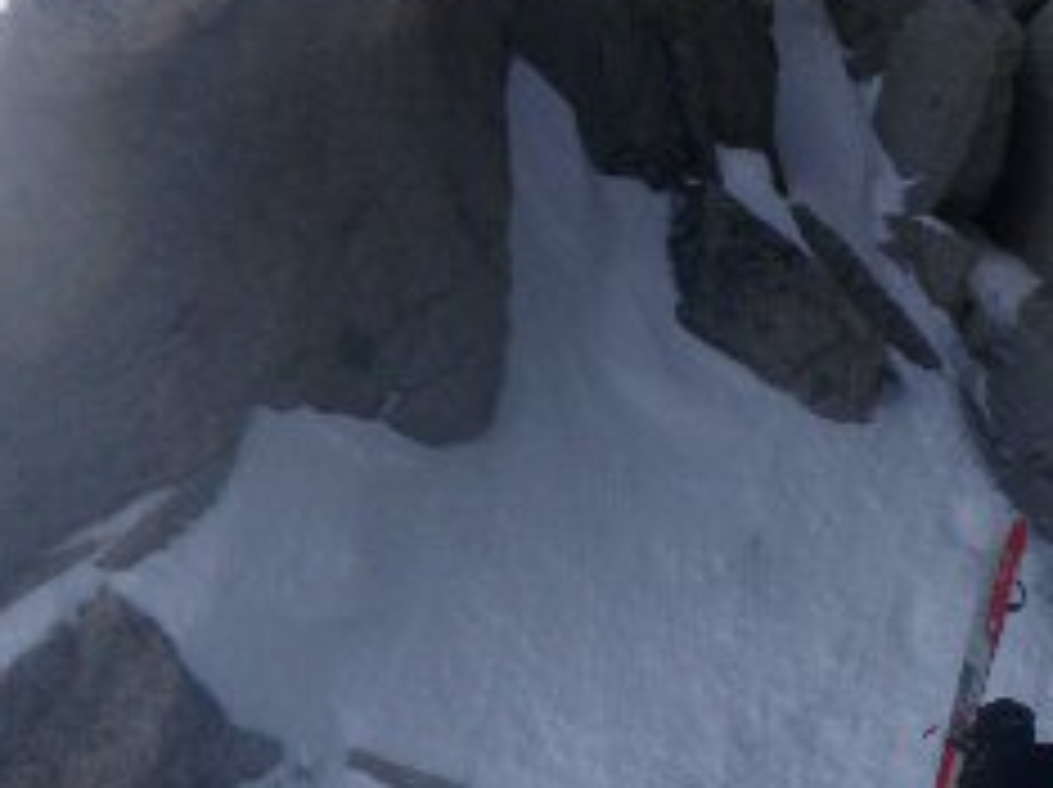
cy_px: 714
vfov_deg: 17.9
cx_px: 1035
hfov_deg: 23.2
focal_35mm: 81
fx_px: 2461
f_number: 5
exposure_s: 1/200
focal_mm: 5
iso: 50
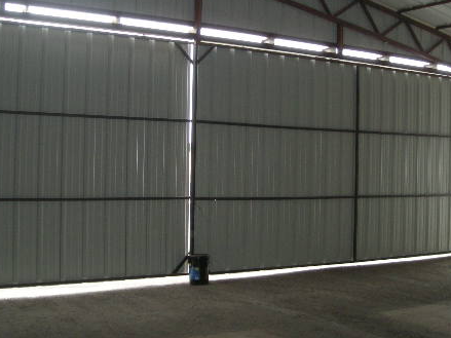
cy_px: 117
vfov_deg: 28.4
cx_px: 233
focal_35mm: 51
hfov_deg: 37.5
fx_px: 664
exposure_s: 1/30
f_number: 2.8
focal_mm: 5.7
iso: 191
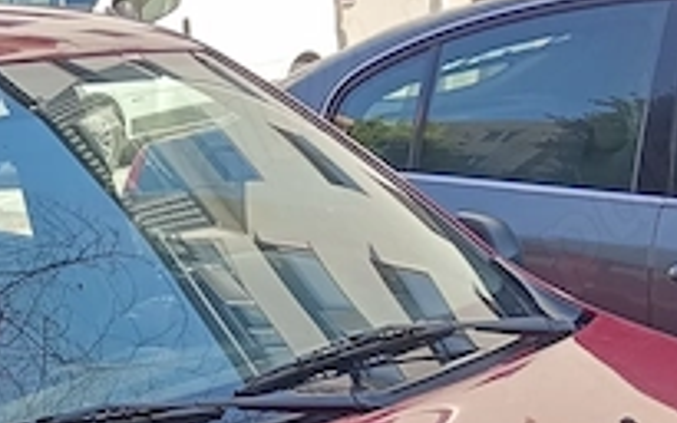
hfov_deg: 23.1
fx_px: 1605
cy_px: 661
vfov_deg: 13.9
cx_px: 53
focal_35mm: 87
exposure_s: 1/187
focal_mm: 3.98
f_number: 1.8
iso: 100
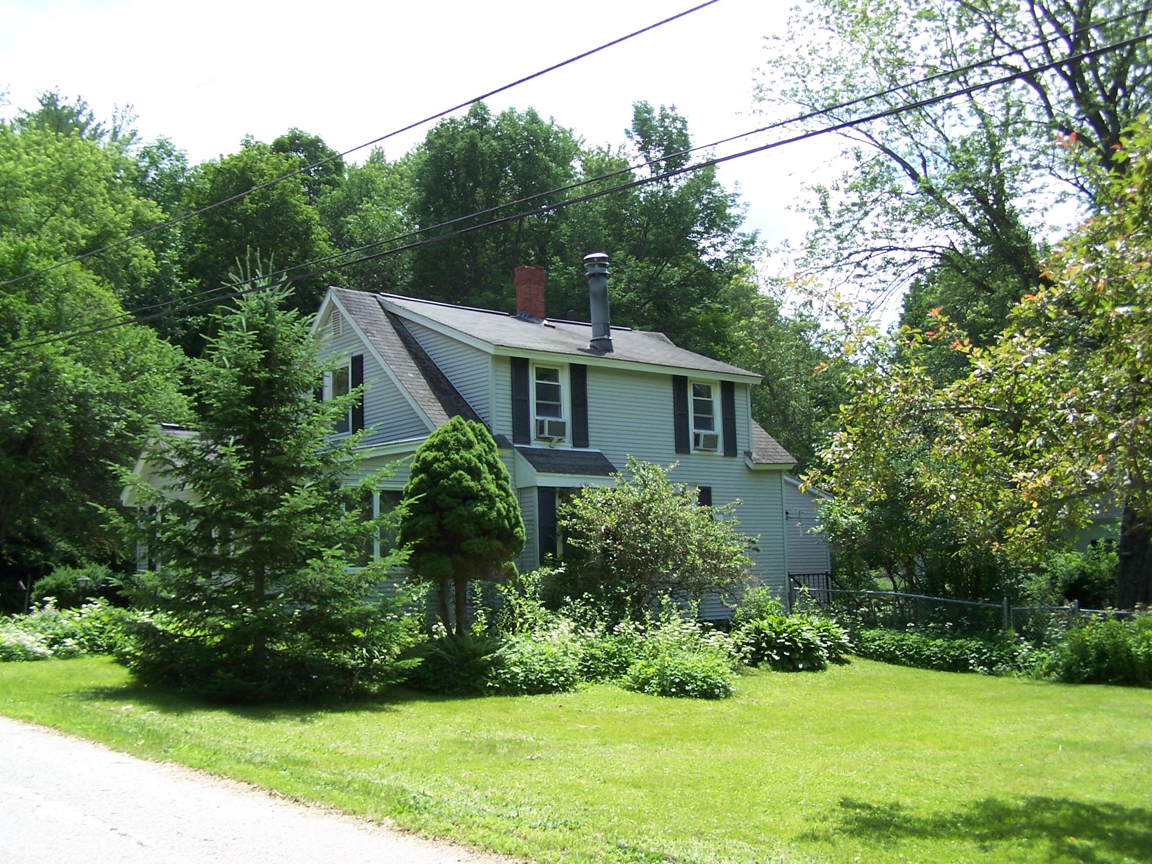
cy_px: 432
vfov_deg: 37.7
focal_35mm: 38
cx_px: 576
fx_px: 1265
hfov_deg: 49.0
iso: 80
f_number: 2.8
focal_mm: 6.3
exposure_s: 1/500
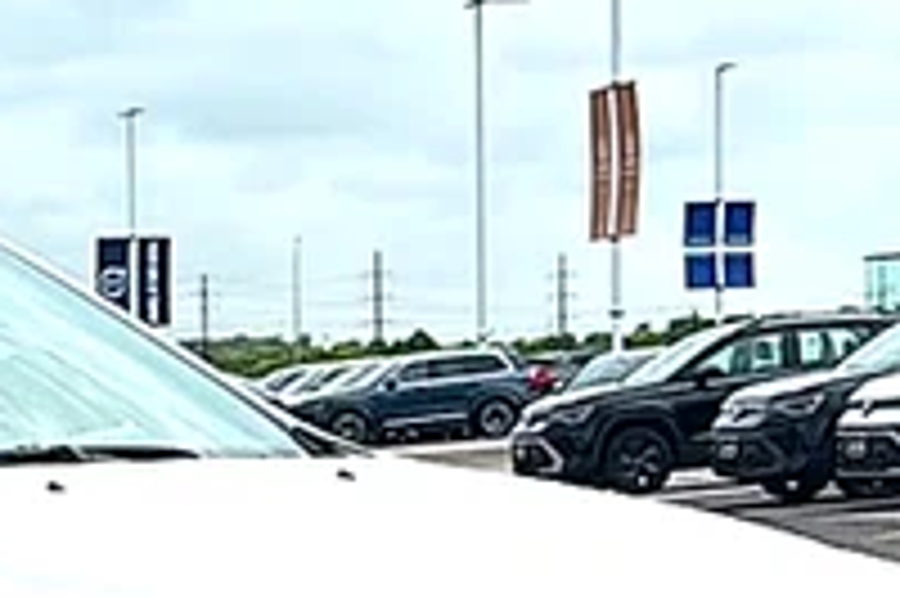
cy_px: 749
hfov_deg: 14.6
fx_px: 3372
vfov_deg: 10.0
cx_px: -248
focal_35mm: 135
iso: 80
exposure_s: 1/5051
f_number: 1.78
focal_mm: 6.86
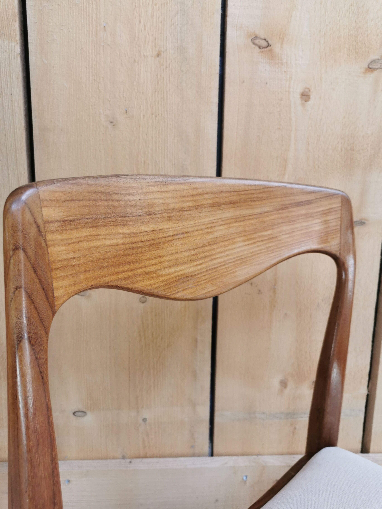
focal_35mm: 27
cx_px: 191
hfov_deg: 51.4
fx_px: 397
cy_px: 254
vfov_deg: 65.3
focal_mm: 5.58
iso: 80
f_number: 1.8
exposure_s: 1/100
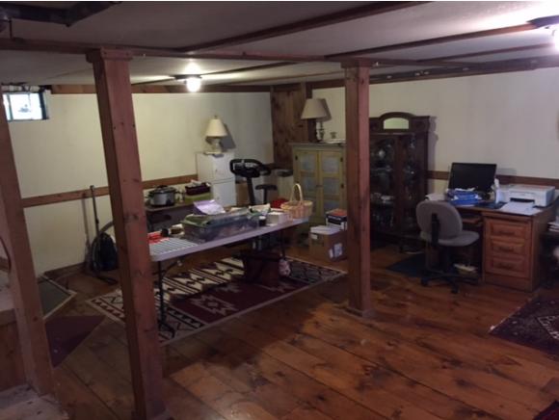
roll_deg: +3.1
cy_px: 210
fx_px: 469
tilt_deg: -11.7
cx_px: 280
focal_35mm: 29
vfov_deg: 48.3
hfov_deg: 61.6
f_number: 2.2
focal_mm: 4.15
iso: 320
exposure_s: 1/15
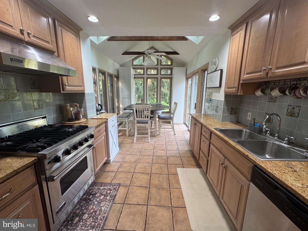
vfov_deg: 85.7
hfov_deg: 102.1
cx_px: 154
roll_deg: -0.3
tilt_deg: -11.1
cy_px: 116
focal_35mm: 14
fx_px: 125
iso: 160
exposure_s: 1/60
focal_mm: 2.22
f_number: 2.2
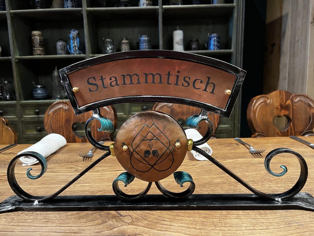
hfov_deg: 67.3
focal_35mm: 26
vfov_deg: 53.1
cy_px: 118
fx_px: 236
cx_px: 157
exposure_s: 1/50
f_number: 1.6
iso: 250
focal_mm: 5.1
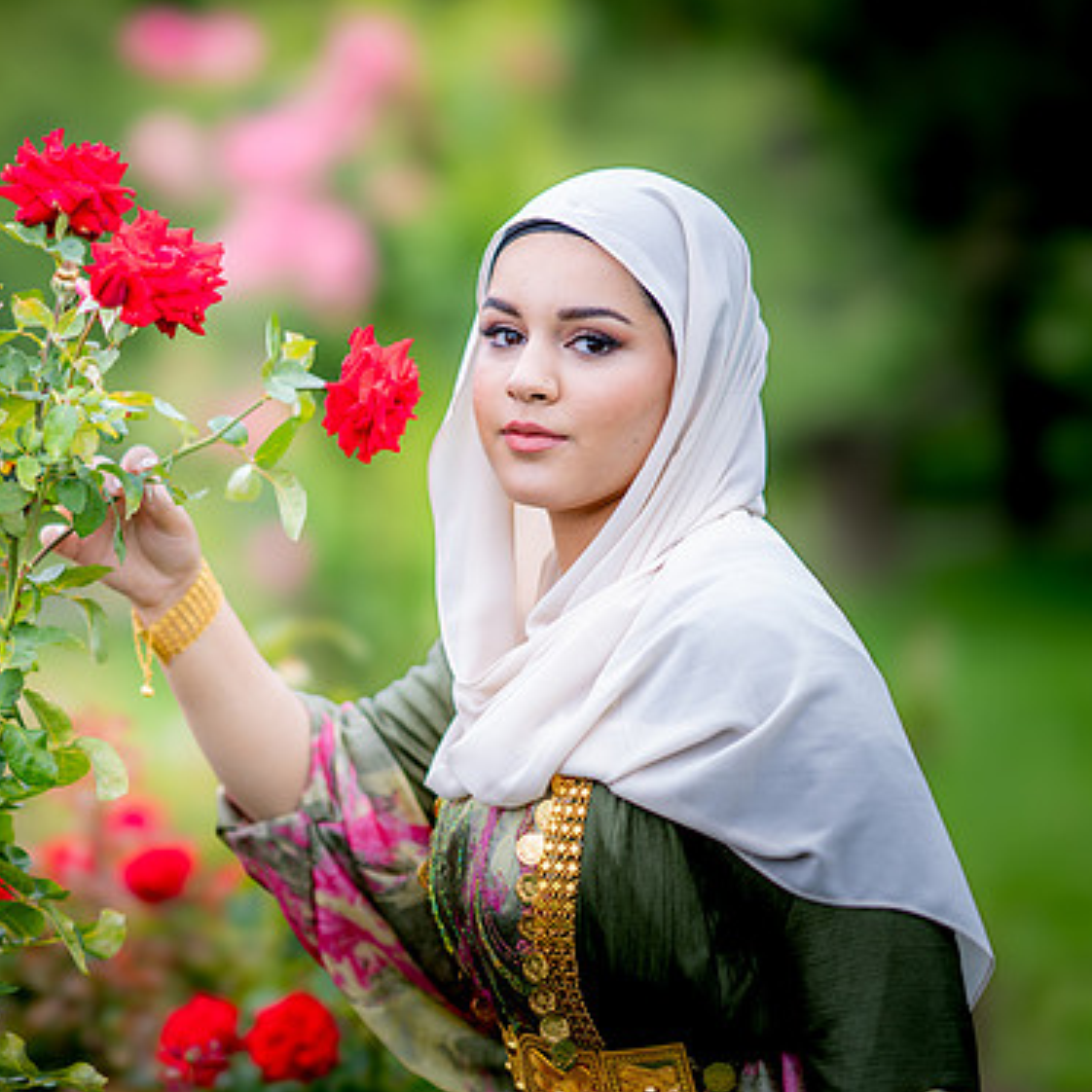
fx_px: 3997
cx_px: 301
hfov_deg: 15.5
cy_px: 542
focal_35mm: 112
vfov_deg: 15.6
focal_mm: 85
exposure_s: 1/1250
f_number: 1.4
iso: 100
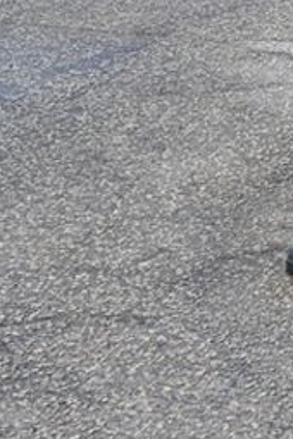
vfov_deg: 10.5
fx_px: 2356
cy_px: -41
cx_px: 458
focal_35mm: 193
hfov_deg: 7.0
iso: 640
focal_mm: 58
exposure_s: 1/250
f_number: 8
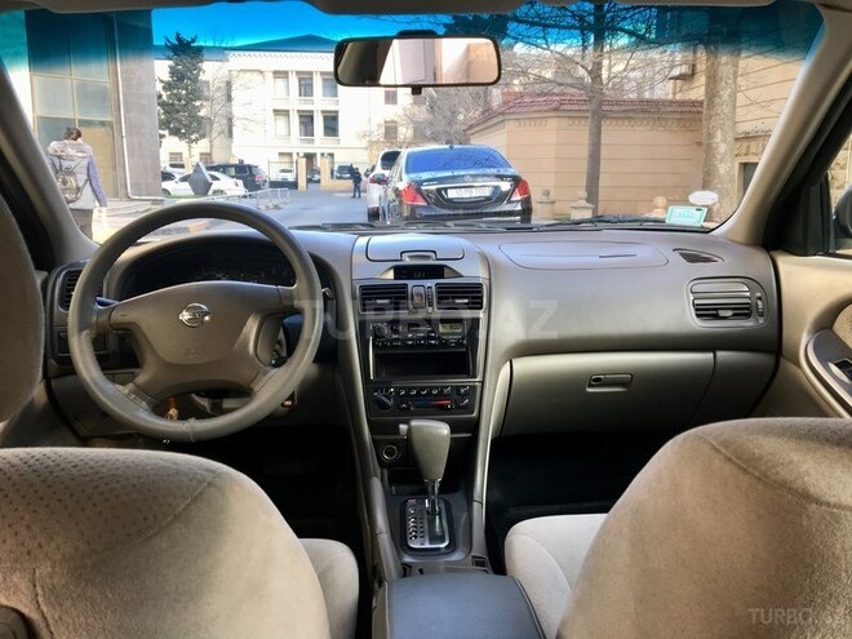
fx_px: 714
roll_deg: -1.2
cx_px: 426
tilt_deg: -9.3
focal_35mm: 29
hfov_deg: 61.7
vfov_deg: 48.2
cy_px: 320
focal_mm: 4.15
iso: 32
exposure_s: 1/100
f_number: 2.2
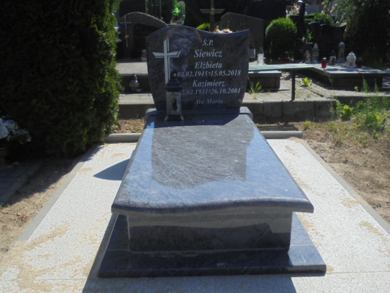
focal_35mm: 34
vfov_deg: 41.8
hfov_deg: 54.0
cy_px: 146
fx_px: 383
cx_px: 195
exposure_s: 1/800
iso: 100
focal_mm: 6.1
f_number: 4
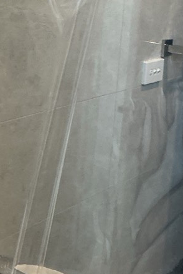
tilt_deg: -7.7
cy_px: 45
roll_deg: -2.1
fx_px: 625
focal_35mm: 82
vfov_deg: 24.3
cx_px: -11
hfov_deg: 16.2
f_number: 1.8
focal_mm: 3
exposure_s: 1/60
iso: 100
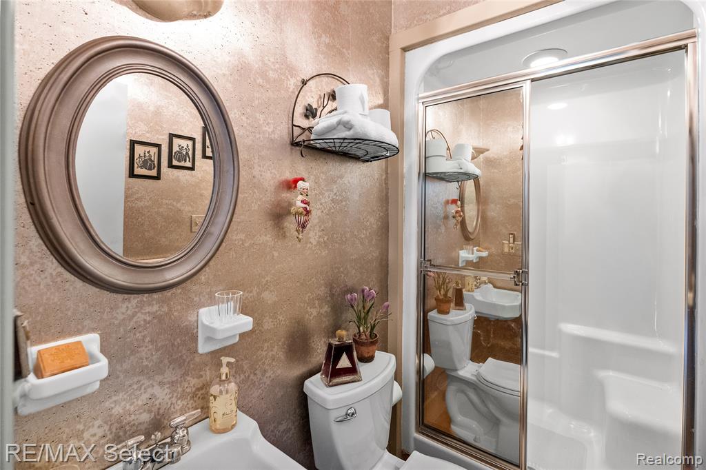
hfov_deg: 96.8
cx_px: 353
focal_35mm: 16
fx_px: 314
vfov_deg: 73.7
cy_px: 235
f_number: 5.6
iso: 10000
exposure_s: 1/30
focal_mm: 16
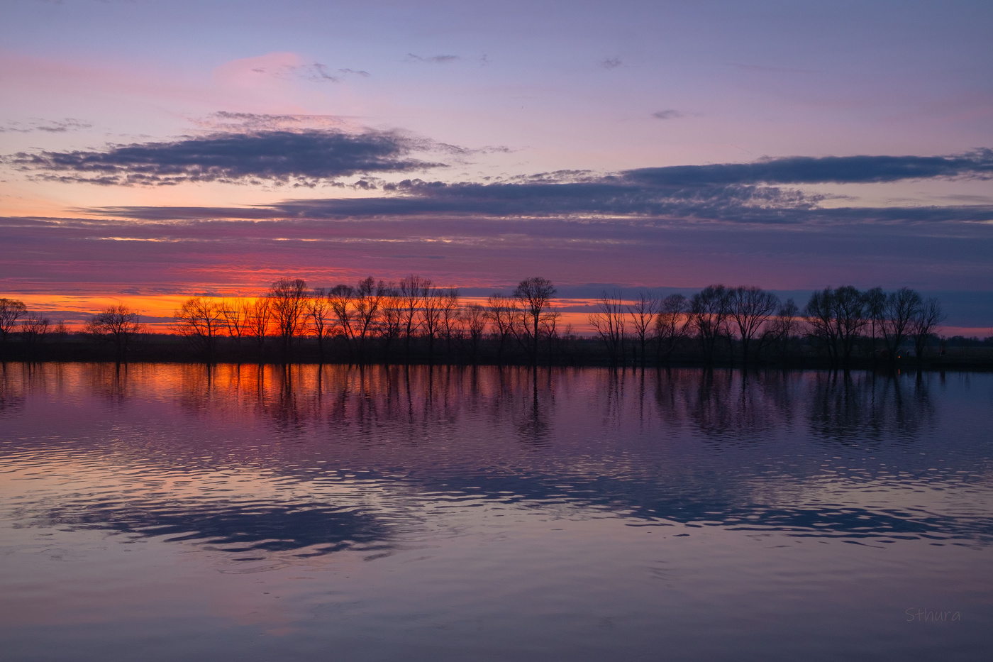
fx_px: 1048
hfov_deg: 50.7
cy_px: 331
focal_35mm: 38
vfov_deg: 35.0
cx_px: 496
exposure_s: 1/30
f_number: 6.4
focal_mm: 25.4
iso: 320
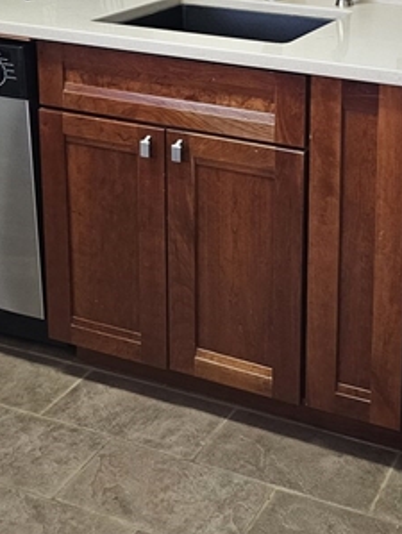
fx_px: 912
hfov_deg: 24.2
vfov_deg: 30.9
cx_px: 361
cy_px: 36
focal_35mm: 59
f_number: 1.7
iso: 500
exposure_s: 1/24
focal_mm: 6.3
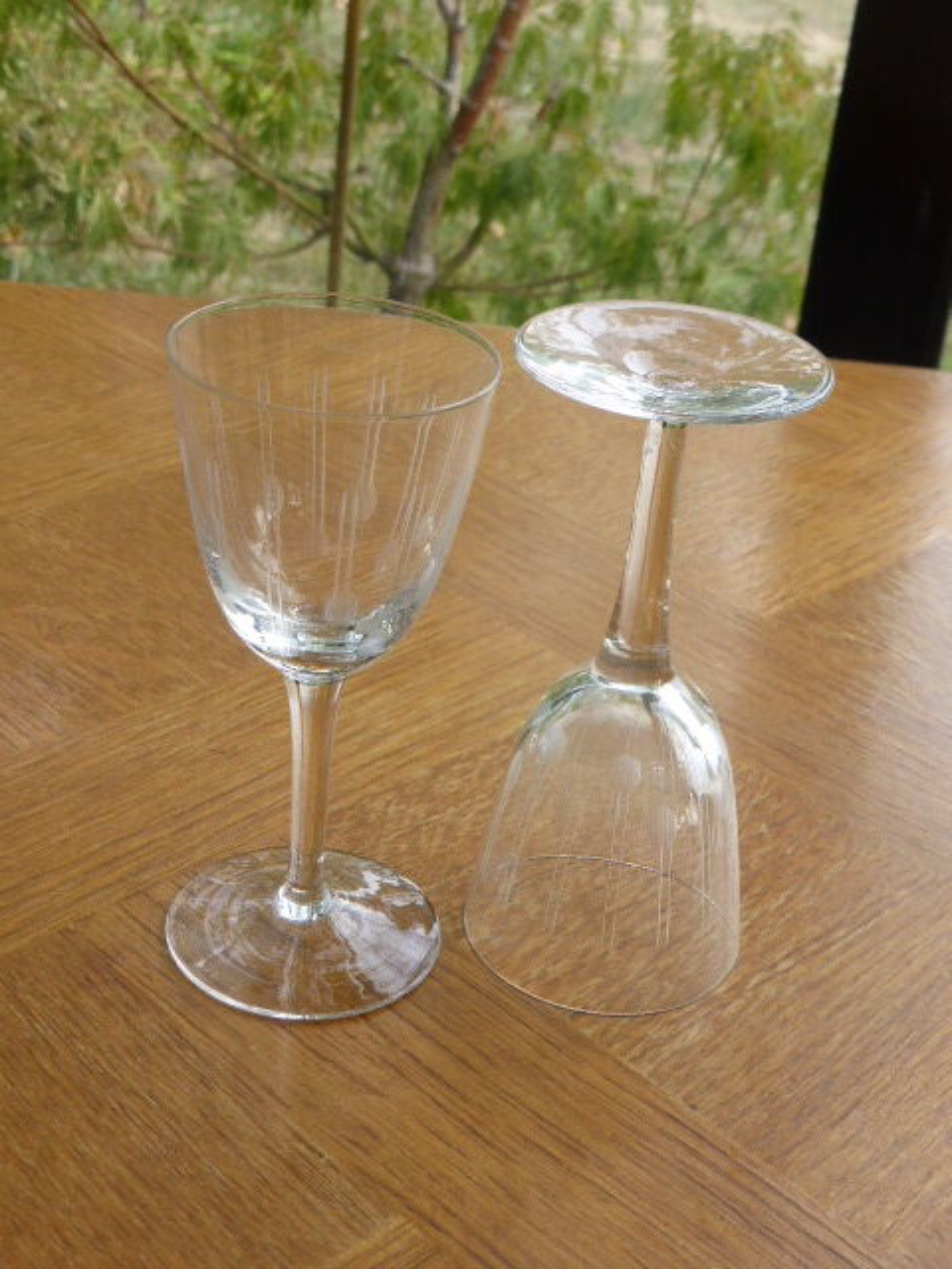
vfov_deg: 33.8
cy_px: 634
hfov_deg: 25.7
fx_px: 2090
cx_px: 476
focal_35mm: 57
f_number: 4.6
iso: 200
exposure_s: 1/160
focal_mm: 9.7
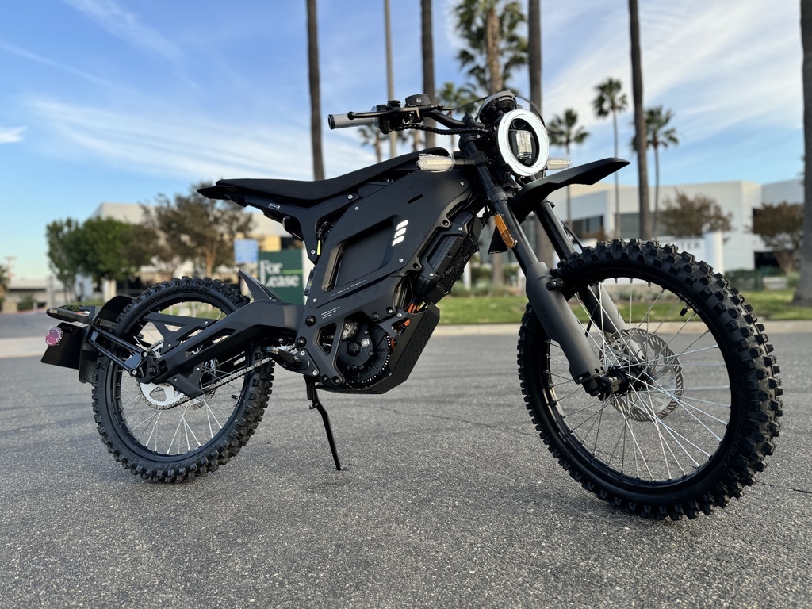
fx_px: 563
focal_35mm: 24
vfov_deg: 56.8
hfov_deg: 71.6
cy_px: 304
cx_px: 406
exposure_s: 1/572
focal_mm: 6.76
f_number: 1.78
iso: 80
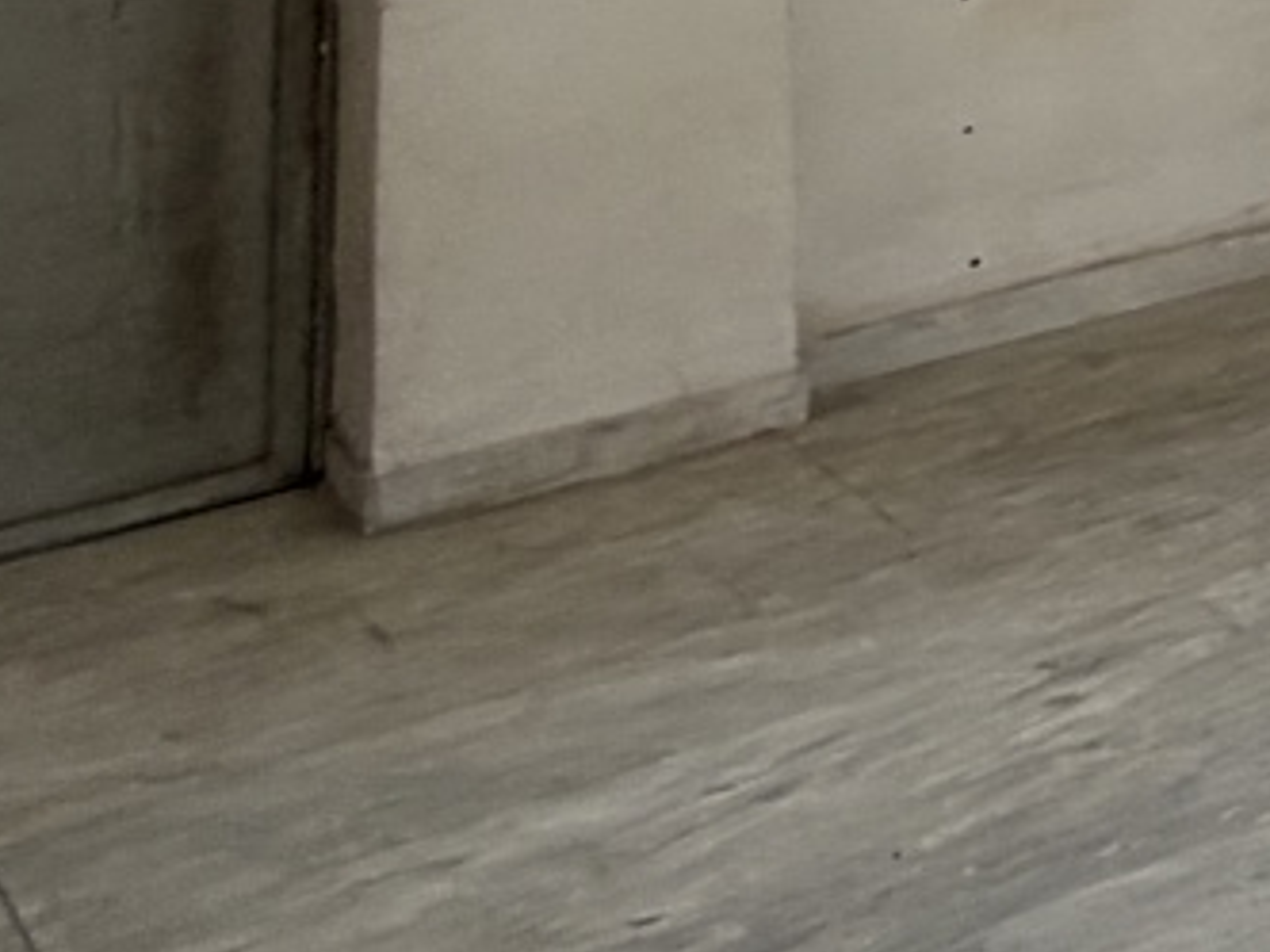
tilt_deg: +0.5
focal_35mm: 81
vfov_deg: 15.3
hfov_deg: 12.4
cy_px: -845
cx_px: 3584
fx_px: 2972
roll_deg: +0.0
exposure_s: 1/121
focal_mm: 2.22
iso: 50
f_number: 2.2
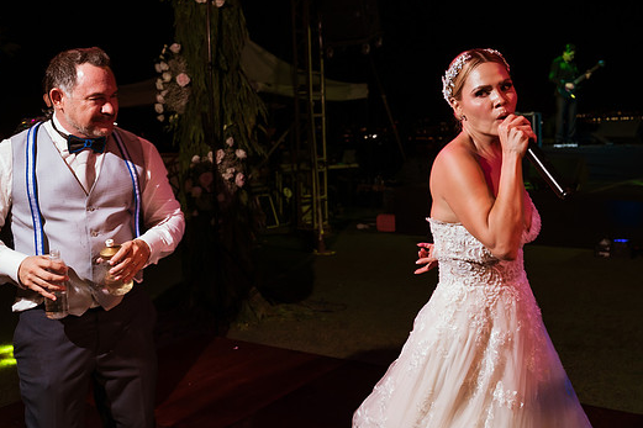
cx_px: 327
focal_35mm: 43
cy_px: 169
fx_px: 768
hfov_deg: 45.4
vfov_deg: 31.1
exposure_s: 1/200
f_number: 5.6
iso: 2500
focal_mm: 35
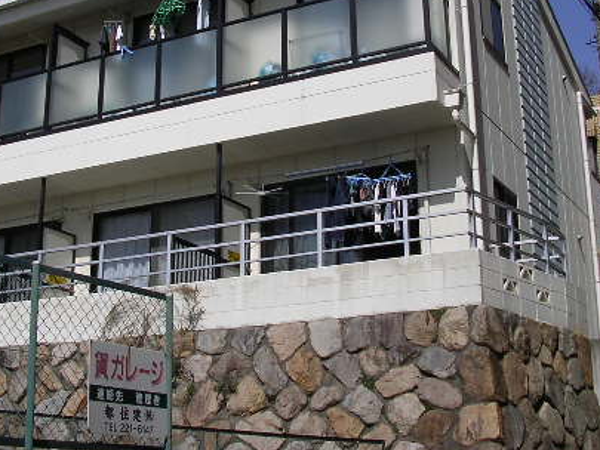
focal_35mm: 60
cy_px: 133
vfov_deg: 24.3
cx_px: 265
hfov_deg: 32.1
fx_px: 1040
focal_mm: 5.8
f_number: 4.1
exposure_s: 1/1131
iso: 50
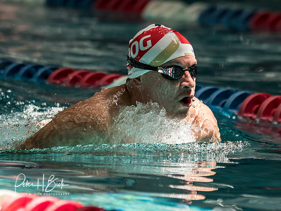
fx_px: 5483
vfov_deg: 2.2
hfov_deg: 2.9
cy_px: 119
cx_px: 173
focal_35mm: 675
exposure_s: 1/1000
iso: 320
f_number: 2.8
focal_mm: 200
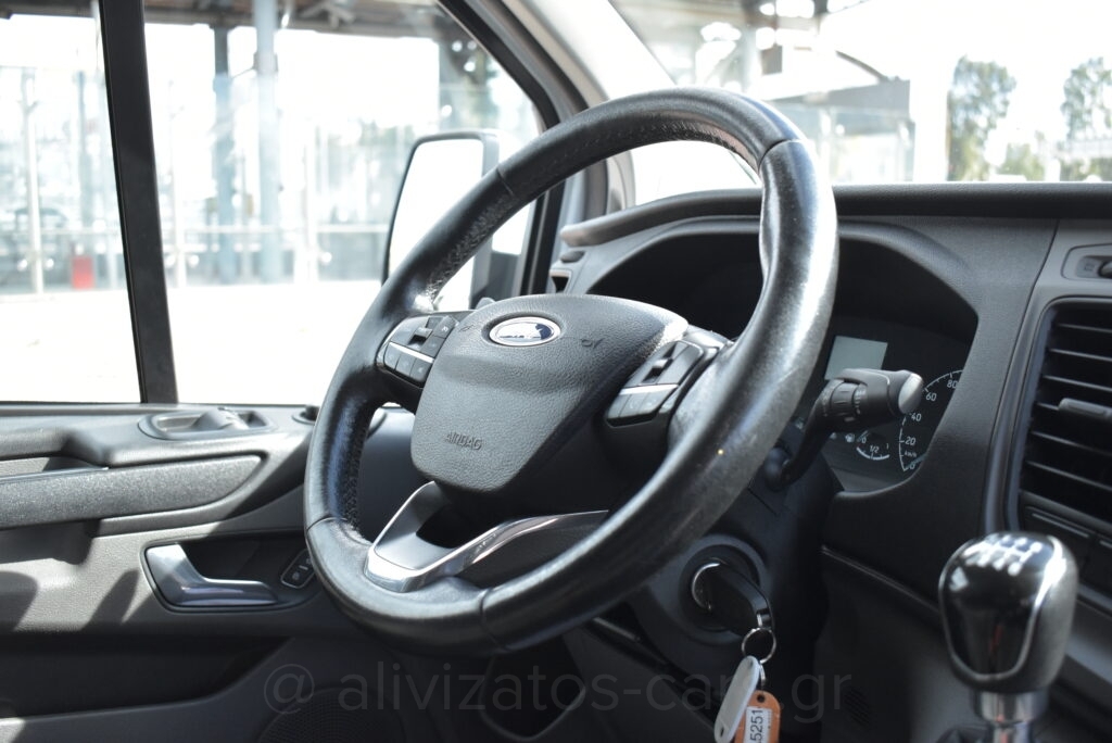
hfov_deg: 53.1
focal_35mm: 36
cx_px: 556
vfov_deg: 36.9
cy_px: 372
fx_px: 1113
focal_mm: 24
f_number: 4
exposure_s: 1/800
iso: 1600
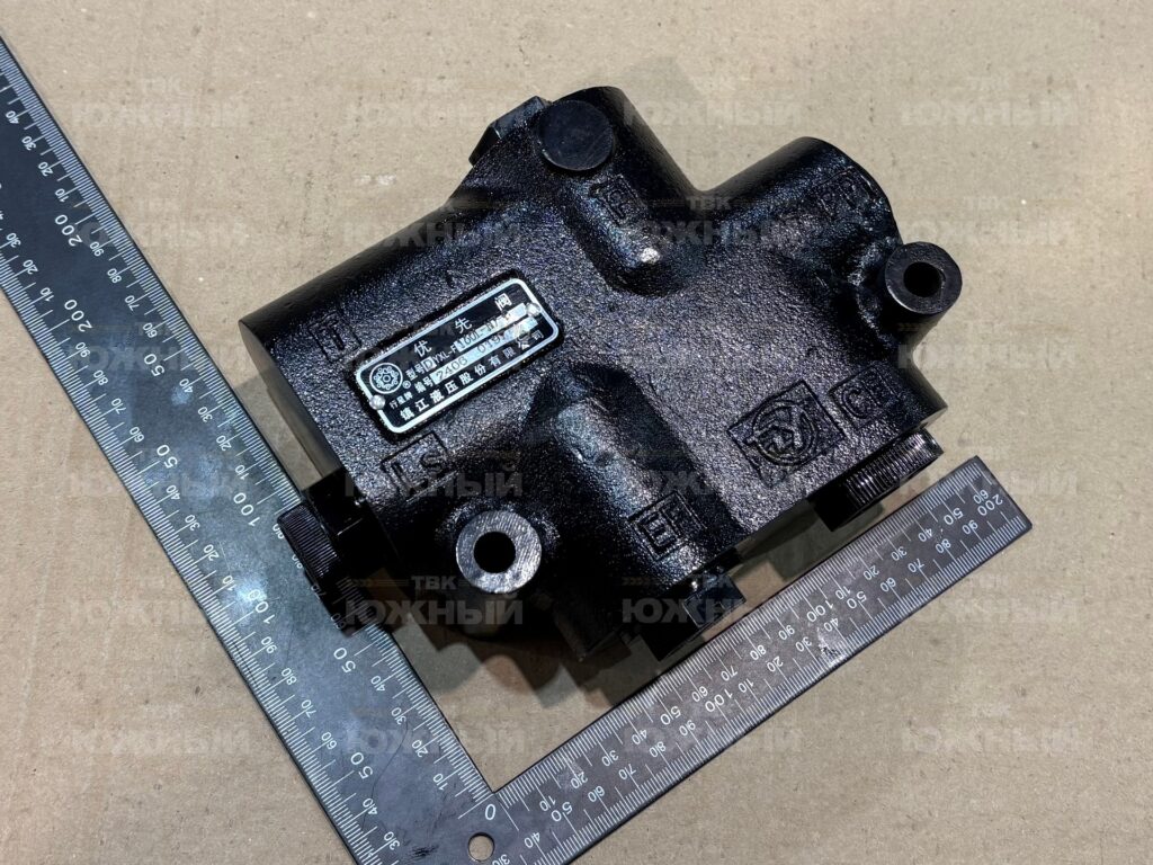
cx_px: 576
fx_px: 866
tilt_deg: -70.9
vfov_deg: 53.1
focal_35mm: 26
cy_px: 432
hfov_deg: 67.3
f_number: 1.6
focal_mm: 5.96
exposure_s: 1/50
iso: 80
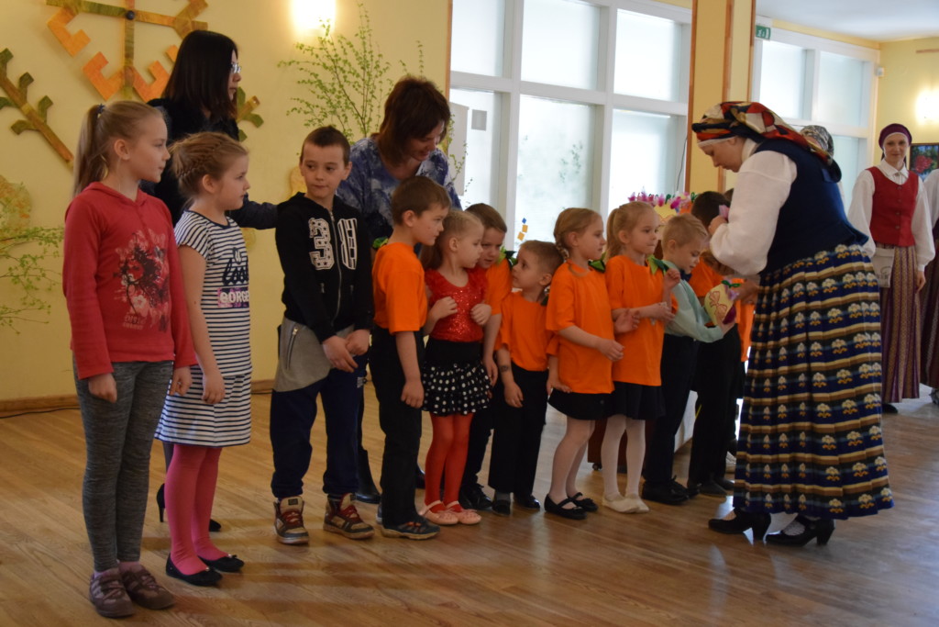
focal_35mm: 45
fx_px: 1174
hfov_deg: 43.6
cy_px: 314
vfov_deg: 29.9
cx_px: 470
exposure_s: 1/160
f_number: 4.2
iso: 3200
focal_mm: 30
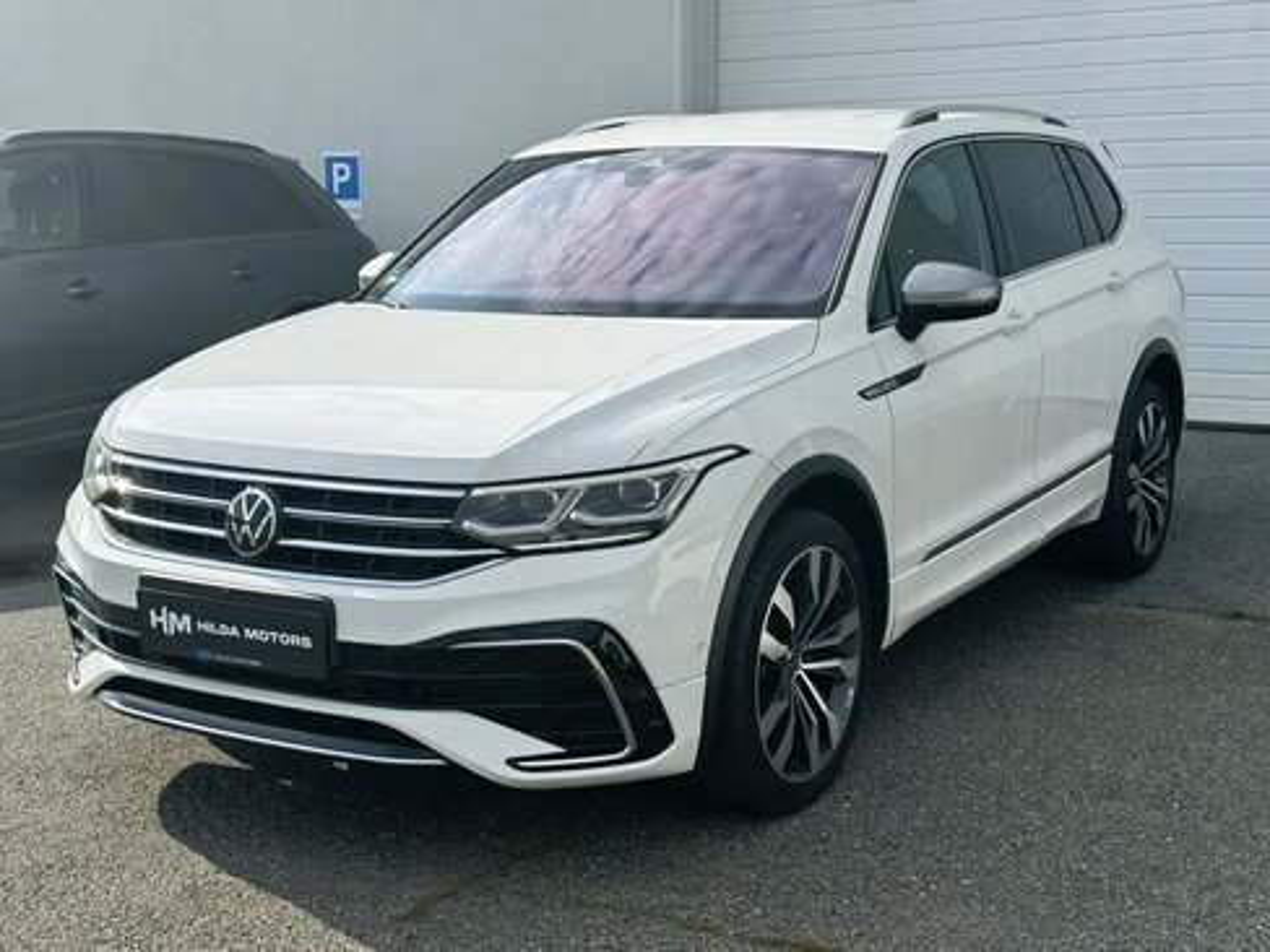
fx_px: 1761
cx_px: 635
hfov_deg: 39.7
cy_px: 476
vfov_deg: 30.3
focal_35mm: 48
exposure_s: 1/5848
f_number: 1.78
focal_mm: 6.76
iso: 64
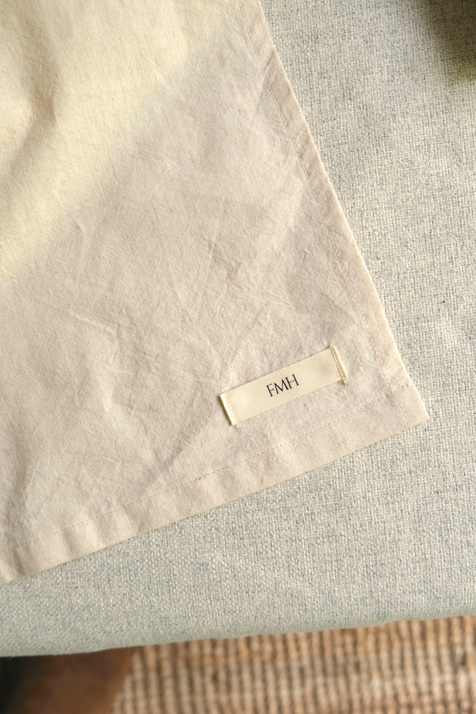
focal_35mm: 28
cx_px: 239
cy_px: 355
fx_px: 555
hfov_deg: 46.4
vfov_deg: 65.5
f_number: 2.8
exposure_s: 1/75
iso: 160
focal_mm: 18
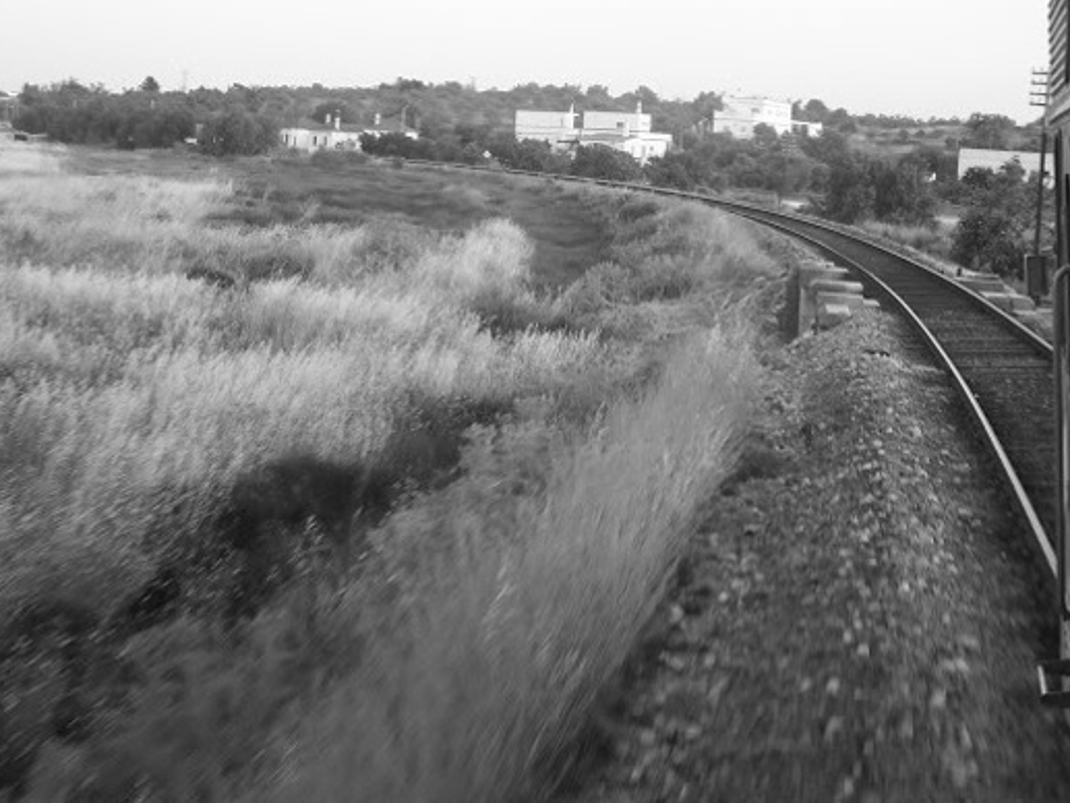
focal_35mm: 47
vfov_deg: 30.8
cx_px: 584
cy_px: 308
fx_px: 1453
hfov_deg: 40.4
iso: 79
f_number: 2.8
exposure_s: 1/77
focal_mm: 6.3
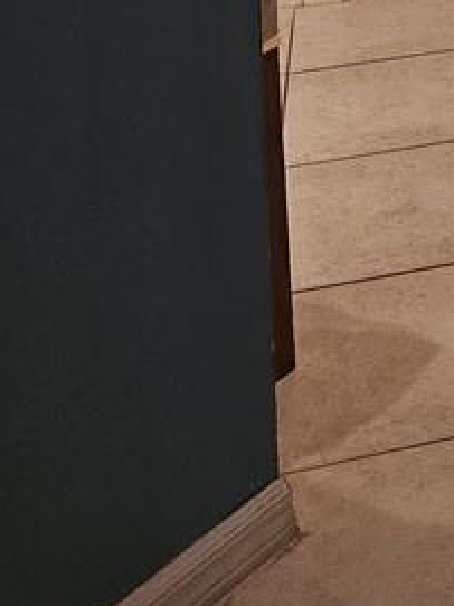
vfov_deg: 18.1
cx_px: 839
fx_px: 1523
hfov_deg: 14.7
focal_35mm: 87
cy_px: -474
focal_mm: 6.3
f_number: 1.7
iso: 400
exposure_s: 1/120
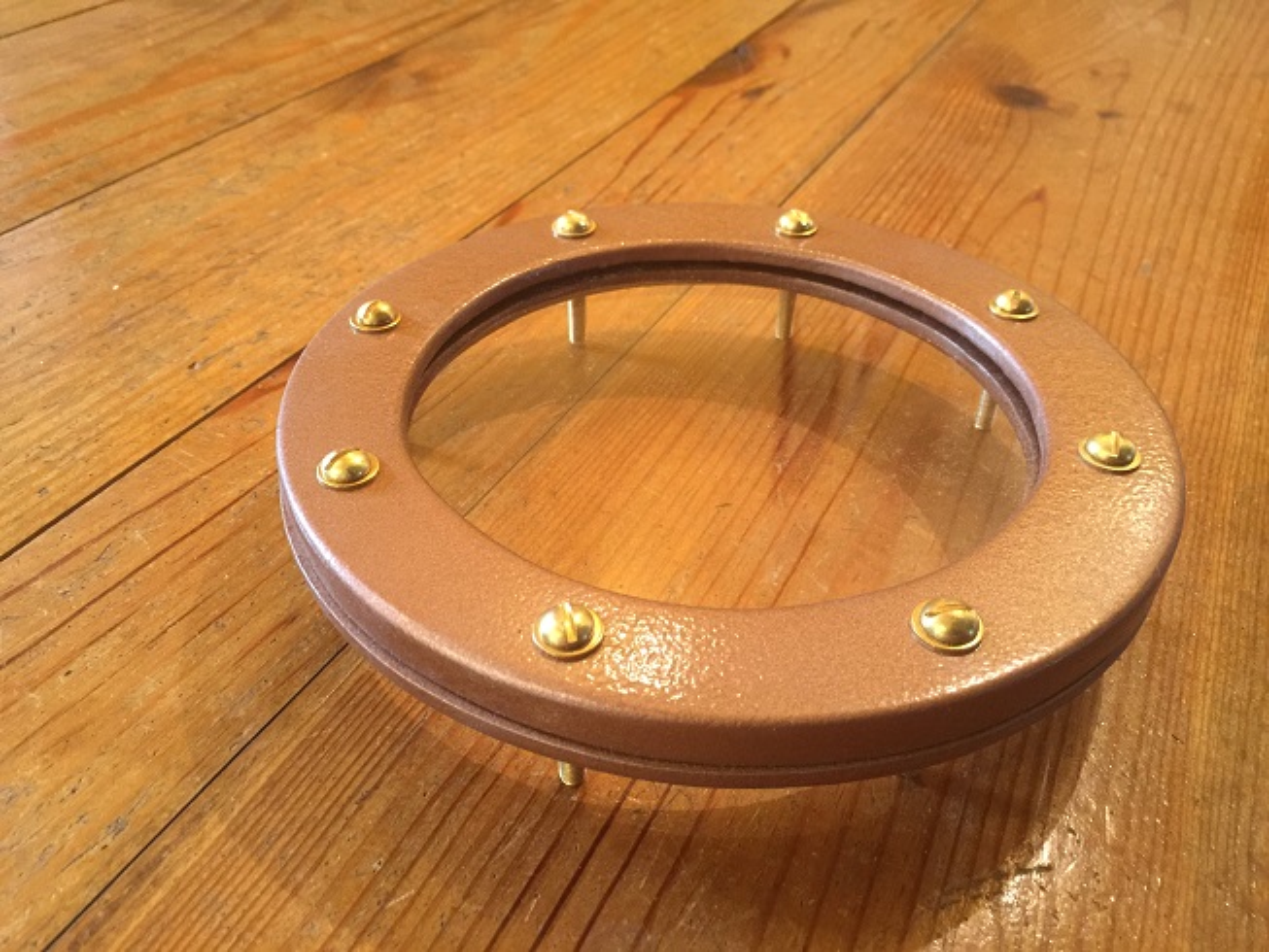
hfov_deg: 61.7
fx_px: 1063
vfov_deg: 48.2
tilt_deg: -38.6
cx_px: 634
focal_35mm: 29
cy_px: 476
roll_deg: -0.3
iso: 100
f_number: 2.2
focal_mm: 4.15
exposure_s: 1/8
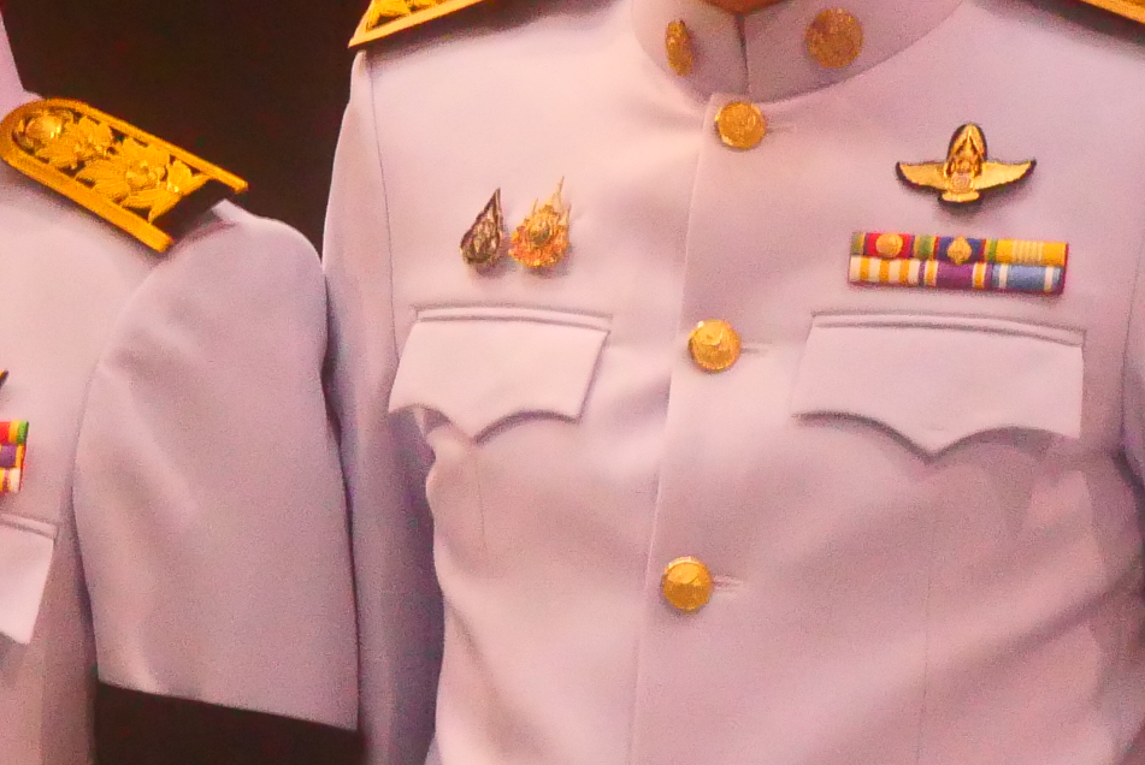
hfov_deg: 6.4
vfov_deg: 4.4
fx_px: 10060
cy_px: 563
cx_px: -807
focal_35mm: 316
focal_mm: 39
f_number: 6.3
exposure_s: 1/40
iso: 3200
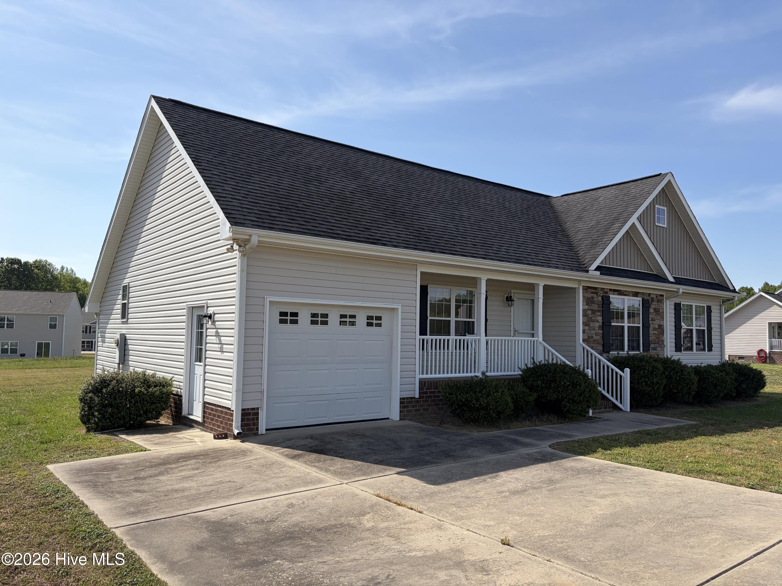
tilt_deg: +5.3
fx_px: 587
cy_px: 293
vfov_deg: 53.1
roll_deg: -1.7
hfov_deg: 67.3
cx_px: 391
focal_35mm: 26
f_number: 1.6
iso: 50
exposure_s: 1/4950
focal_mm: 5.96
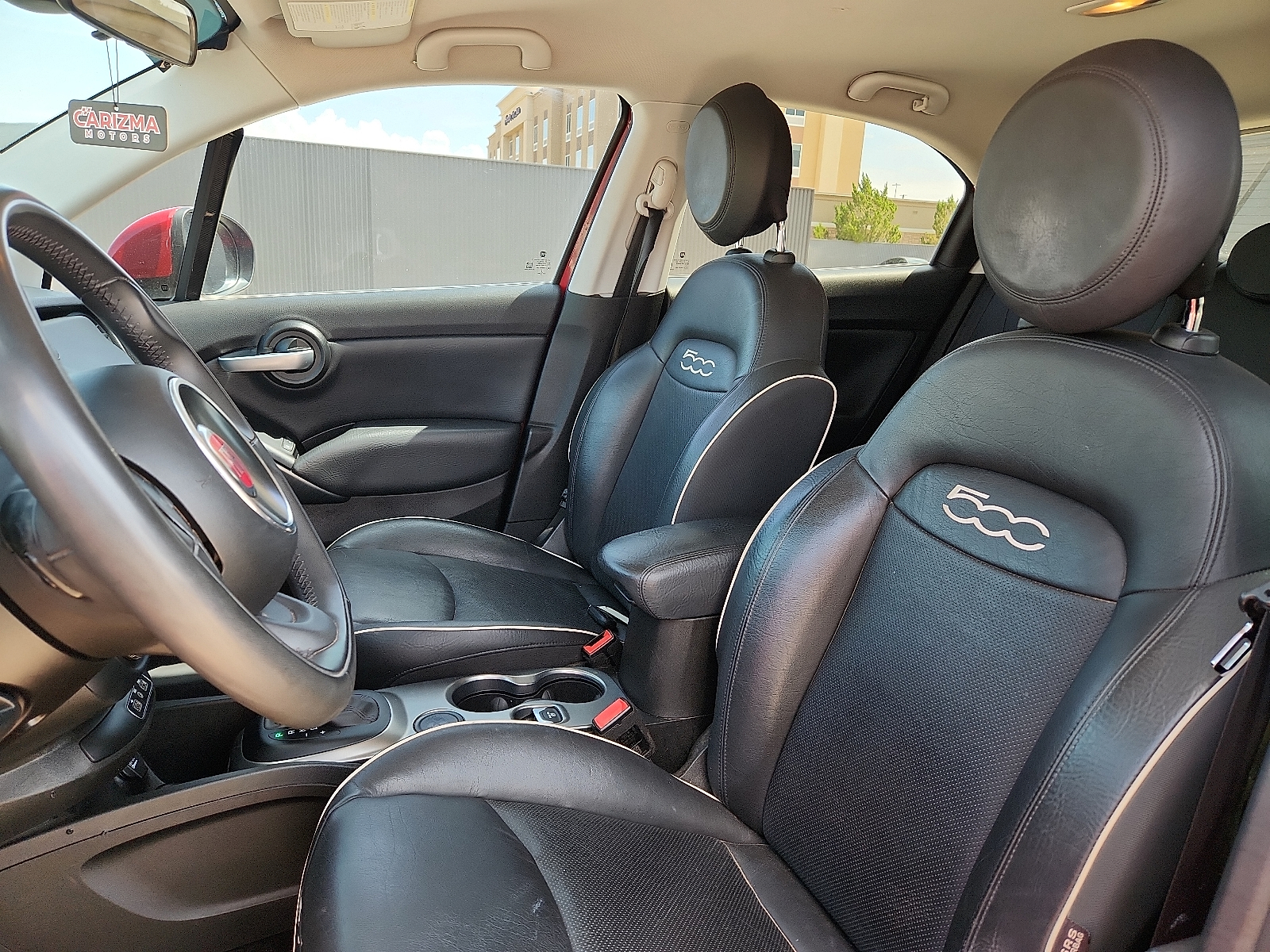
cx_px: 635
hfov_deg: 73.9
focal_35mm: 23
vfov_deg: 58.9
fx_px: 844
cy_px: 476
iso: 50
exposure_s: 1/59.2
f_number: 1.8
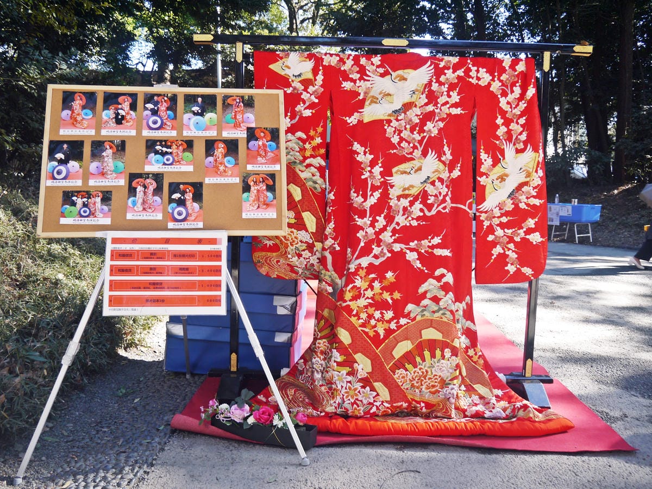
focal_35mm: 28
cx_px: 326
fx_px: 527
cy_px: 244
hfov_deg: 63.4
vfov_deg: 49.7
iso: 160
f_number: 4
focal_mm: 14
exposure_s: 1/125
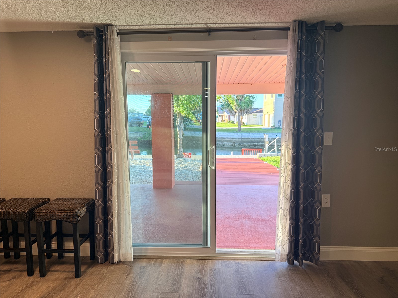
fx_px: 276
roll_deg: -0.4
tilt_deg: -5.9
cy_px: 149
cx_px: 199
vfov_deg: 56.8
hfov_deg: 71.6
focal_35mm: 24
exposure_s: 1/150
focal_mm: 6.76
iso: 100
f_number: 1.78
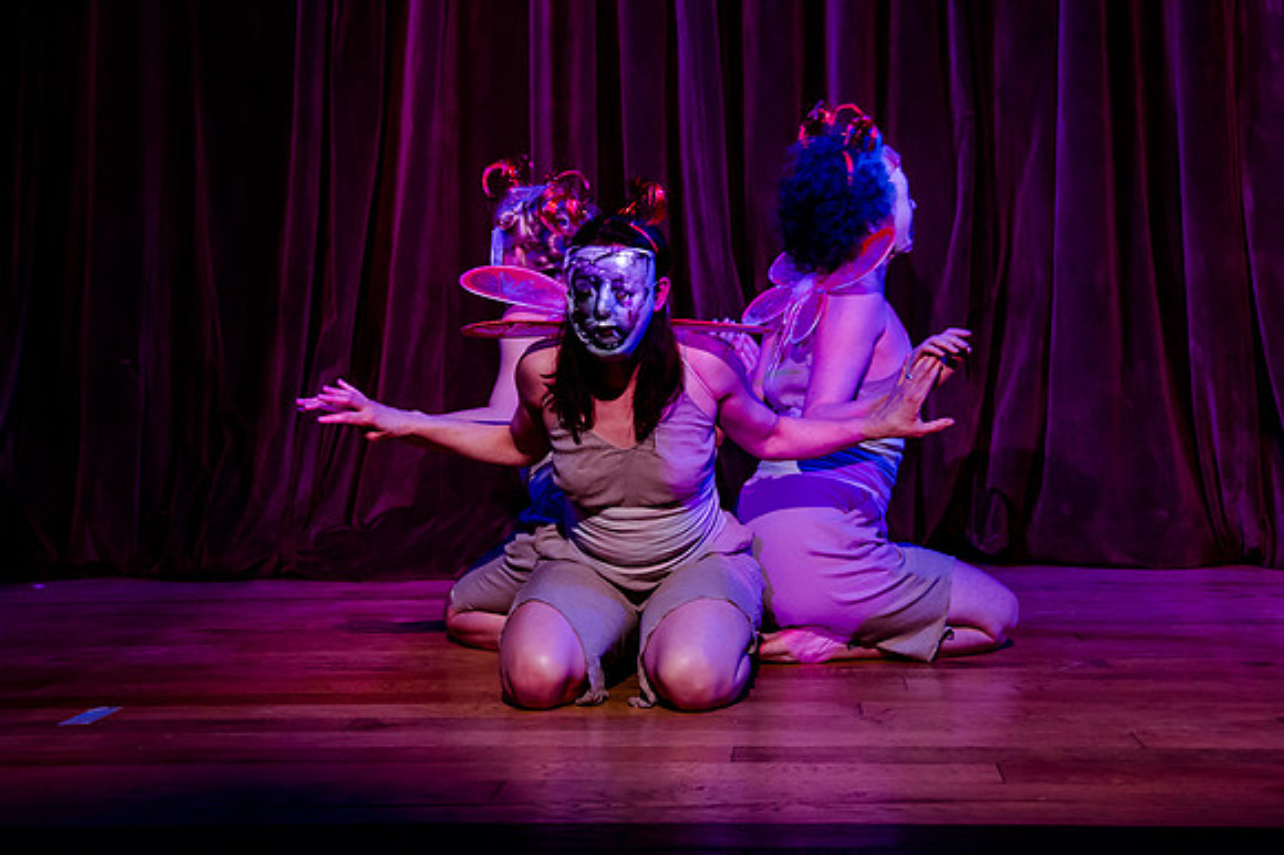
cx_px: 703
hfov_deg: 36.8
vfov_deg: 25.0
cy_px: 363
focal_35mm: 54
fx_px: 1928
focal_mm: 40
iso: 3200
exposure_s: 1/200
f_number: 4
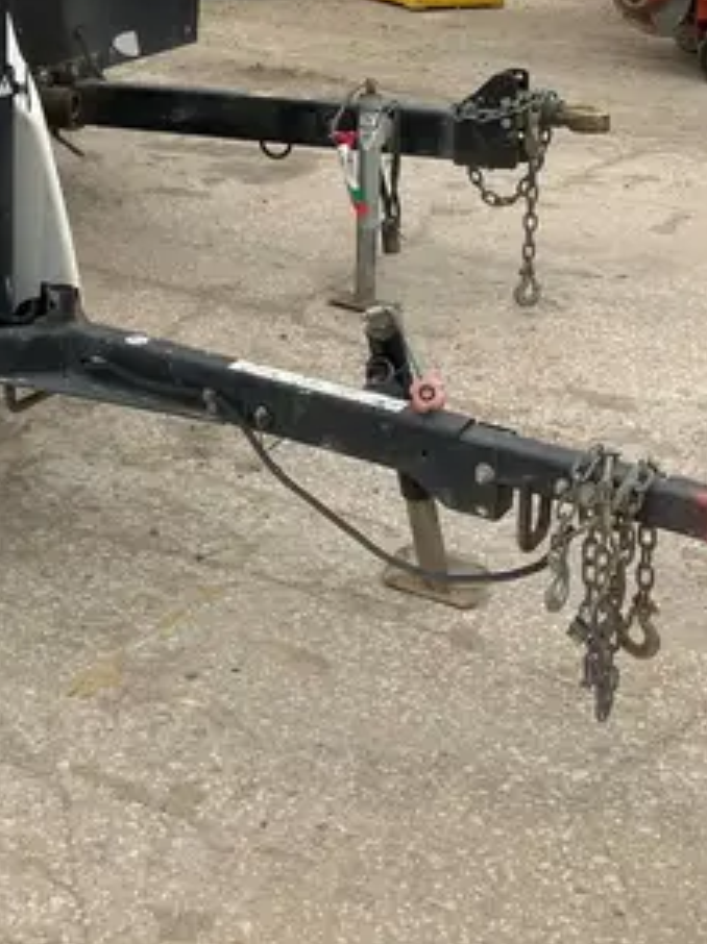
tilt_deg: -9.1
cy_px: 58
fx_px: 1854
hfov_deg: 21.1
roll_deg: -0.6
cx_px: 56
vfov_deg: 27.3
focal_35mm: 68
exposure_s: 1/152
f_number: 1.8
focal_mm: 3.99
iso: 25
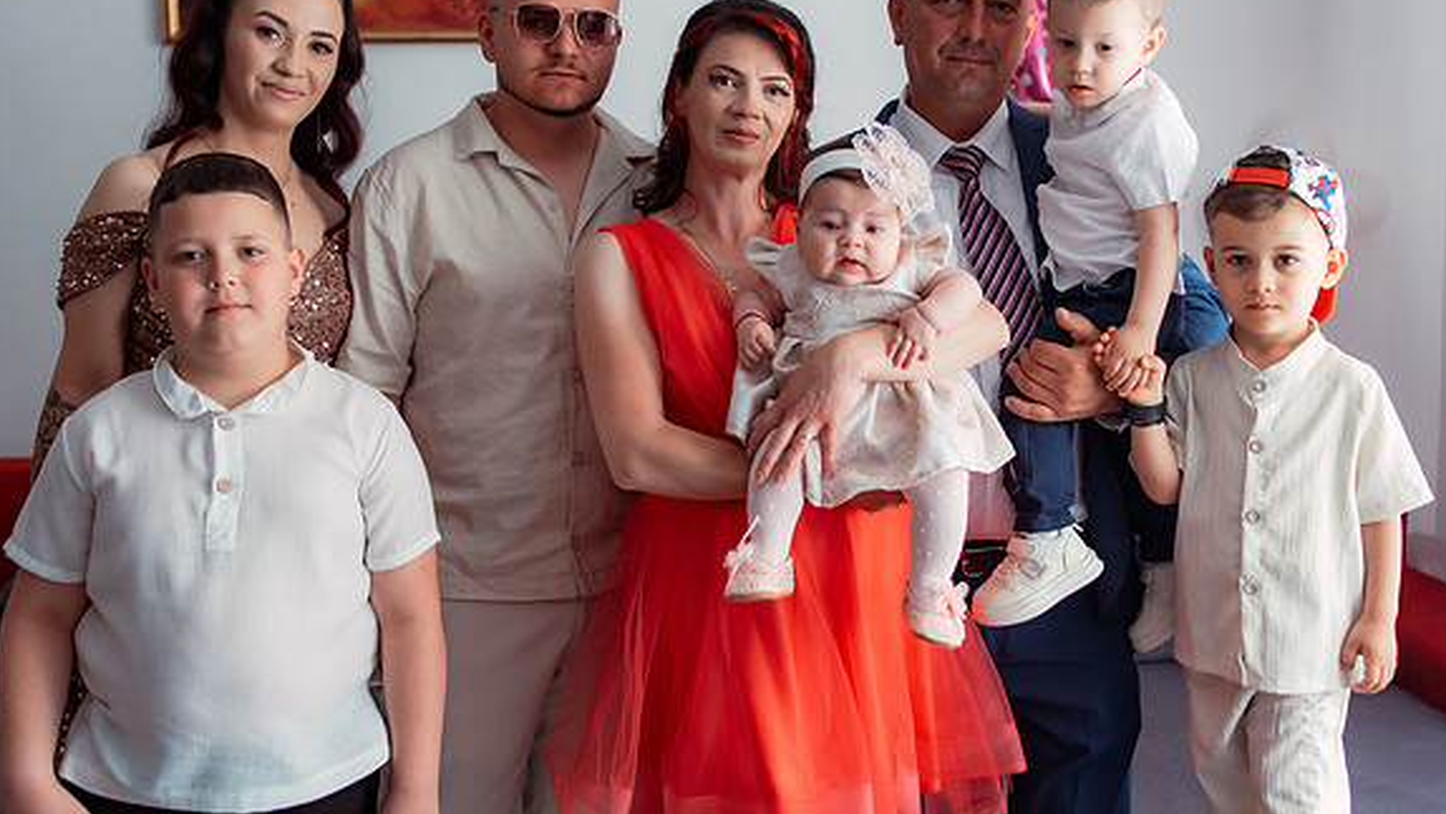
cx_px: 742
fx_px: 1495
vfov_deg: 30.4
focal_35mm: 39
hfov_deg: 51.6
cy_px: 335
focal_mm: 35
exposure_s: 1/200
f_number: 2.5
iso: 800
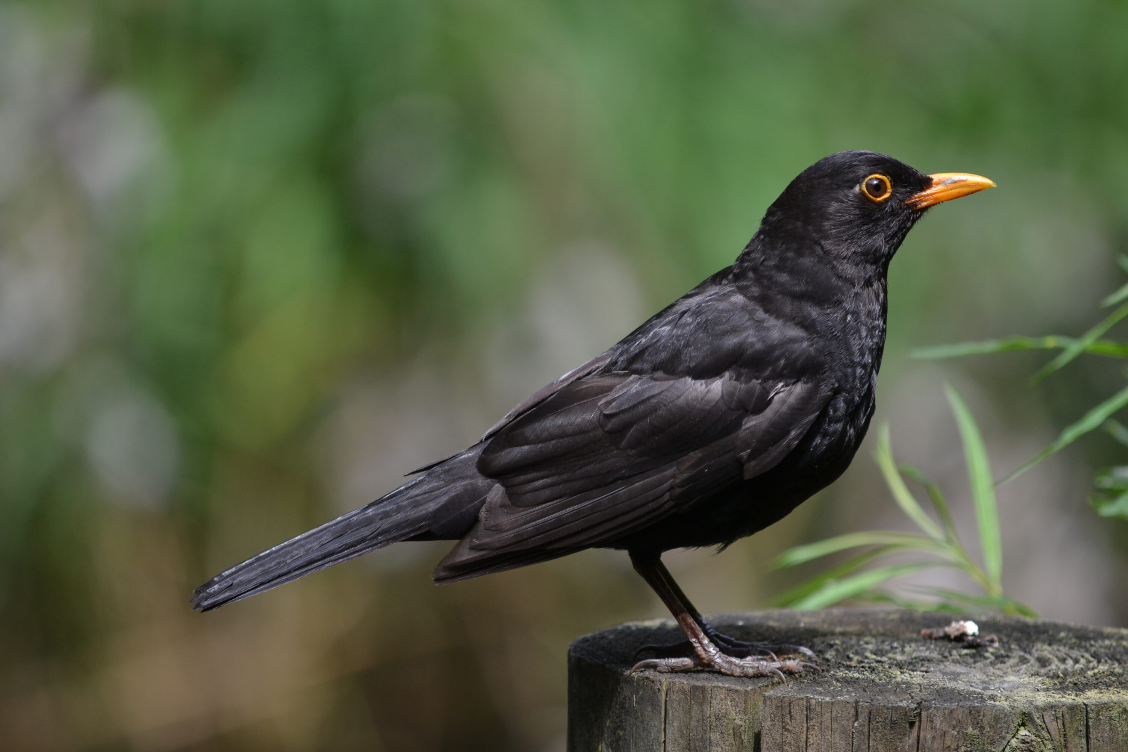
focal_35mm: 405
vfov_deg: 3.4
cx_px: 564
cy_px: 376
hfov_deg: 5.1
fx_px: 12689
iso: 220
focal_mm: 270
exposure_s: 1/500
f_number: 5.6
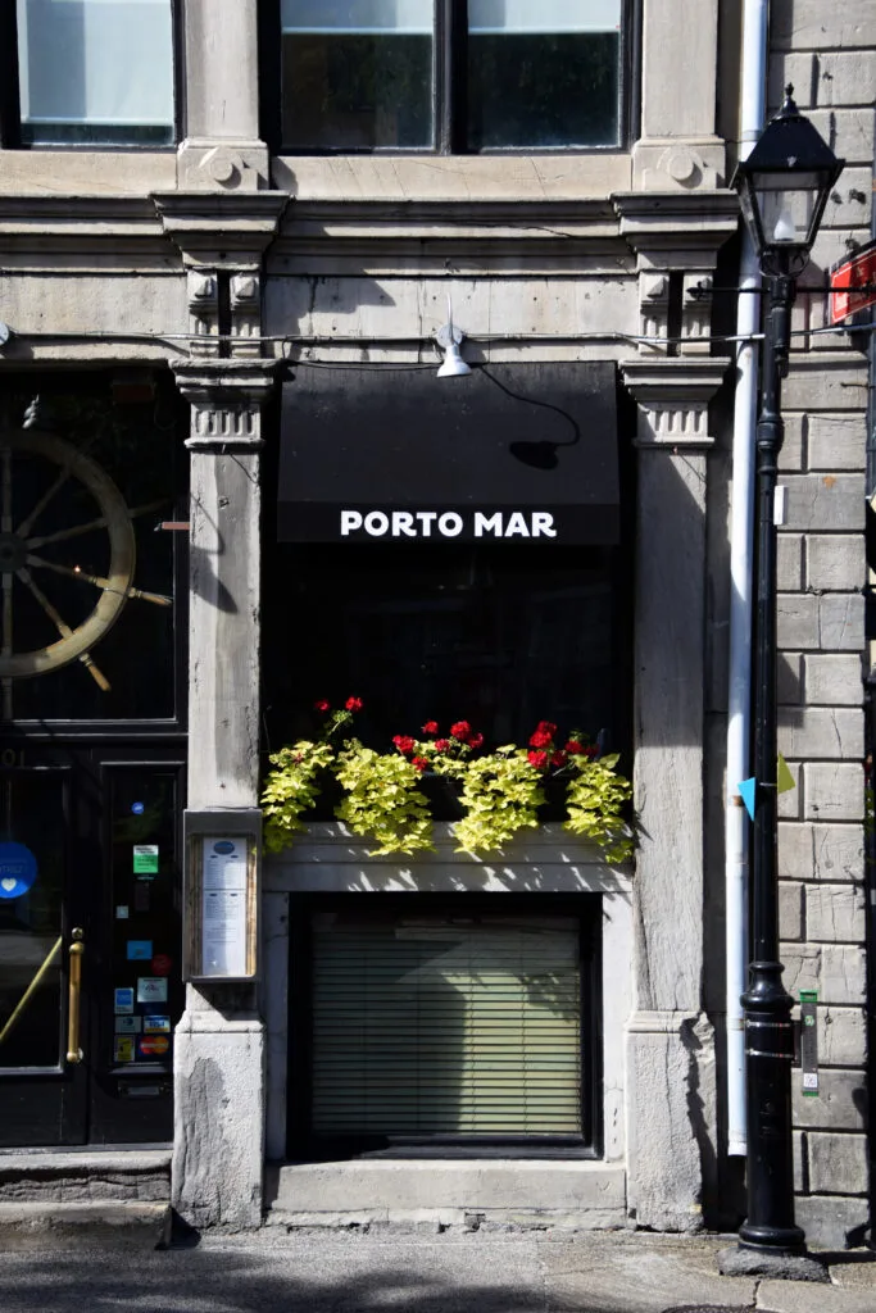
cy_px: 656
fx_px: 3010
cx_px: 438
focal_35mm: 82
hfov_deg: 16.6
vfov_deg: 24.6
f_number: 8
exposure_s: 1/320
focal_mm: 55
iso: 200
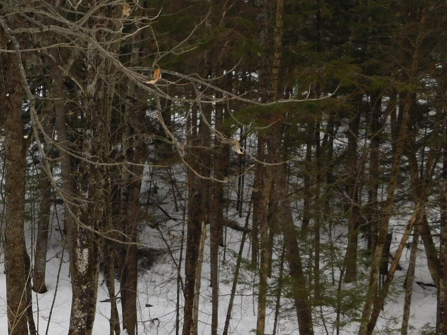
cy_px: 301
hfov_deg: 25.0
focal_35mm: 74
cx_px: -6
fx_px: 956
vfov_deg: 19.5
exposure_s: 1/125
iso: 125
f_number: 3.5
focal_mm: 6.3
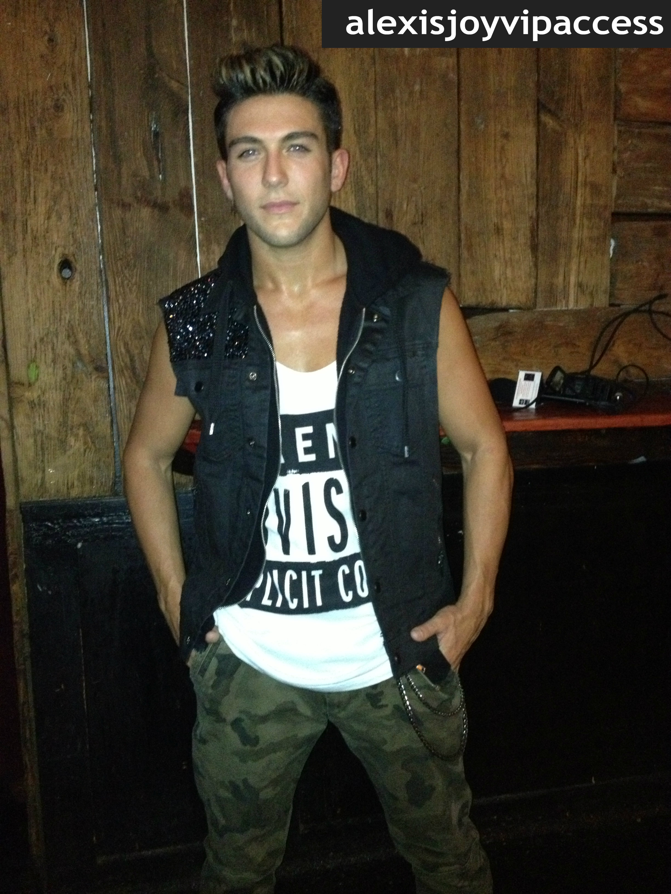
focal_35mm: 35
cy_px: 447
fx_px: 905
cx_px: 336
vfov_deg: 52.6
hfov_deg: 40.7
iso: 800
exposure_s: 1/16
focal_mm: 4.28
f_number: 2.4
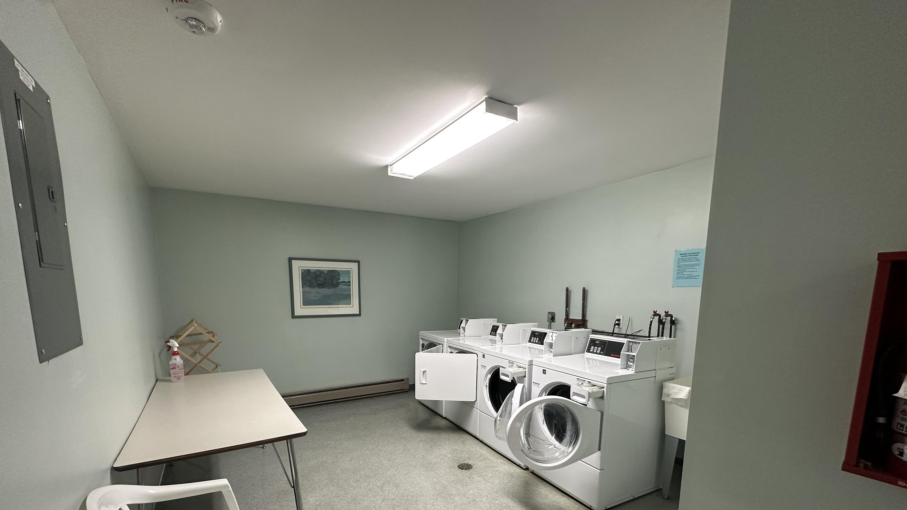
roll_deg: +0.0
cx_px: 446
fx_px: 385
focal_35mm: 16
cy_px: 348
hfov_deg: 99.4
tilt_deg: -8.2
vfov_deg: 65.0
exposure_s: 1/60
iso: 200
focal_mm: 2.22
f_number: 2.2
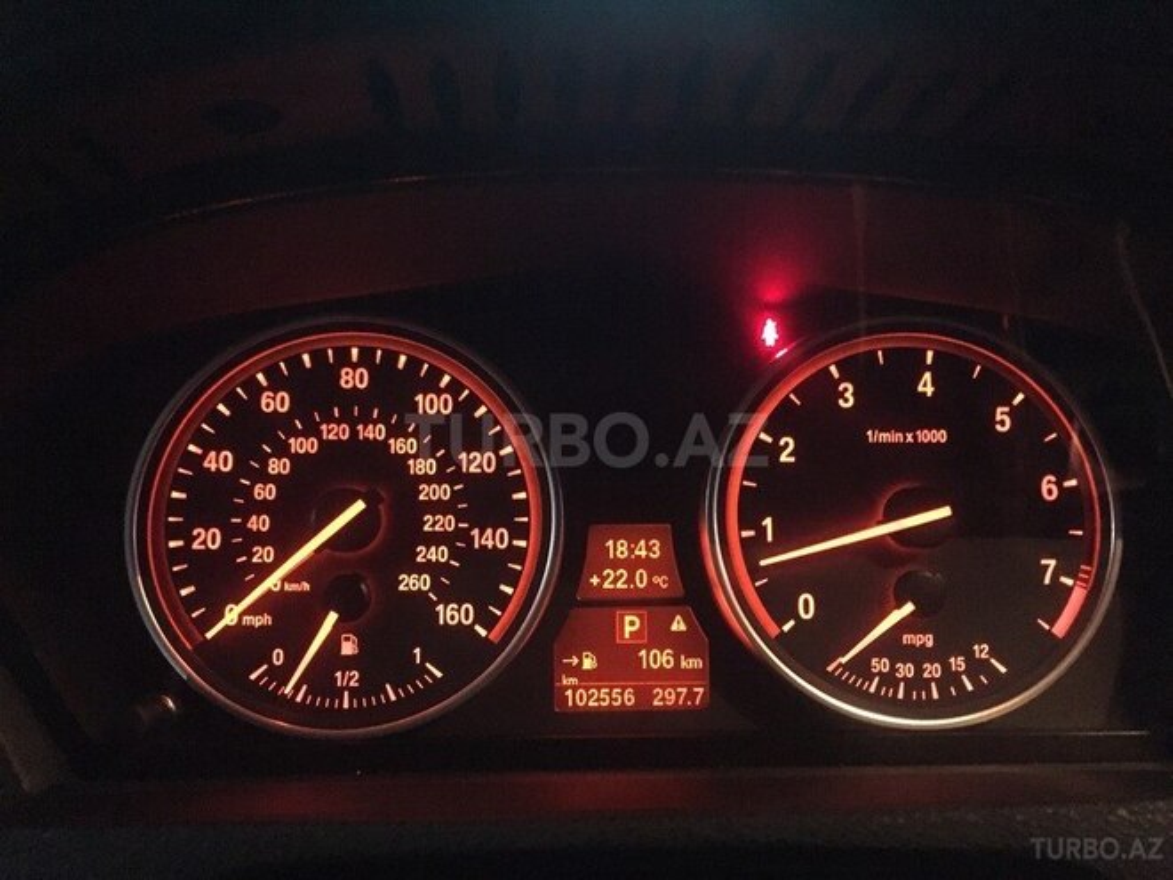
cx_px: 586
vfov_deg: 48.2
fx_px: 983
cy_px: 440
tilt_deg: -15.1
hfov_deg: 61.7
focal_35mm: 29
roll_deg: -1.6
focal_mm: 4.15
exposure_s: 1/17
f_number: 2.2
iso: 2000
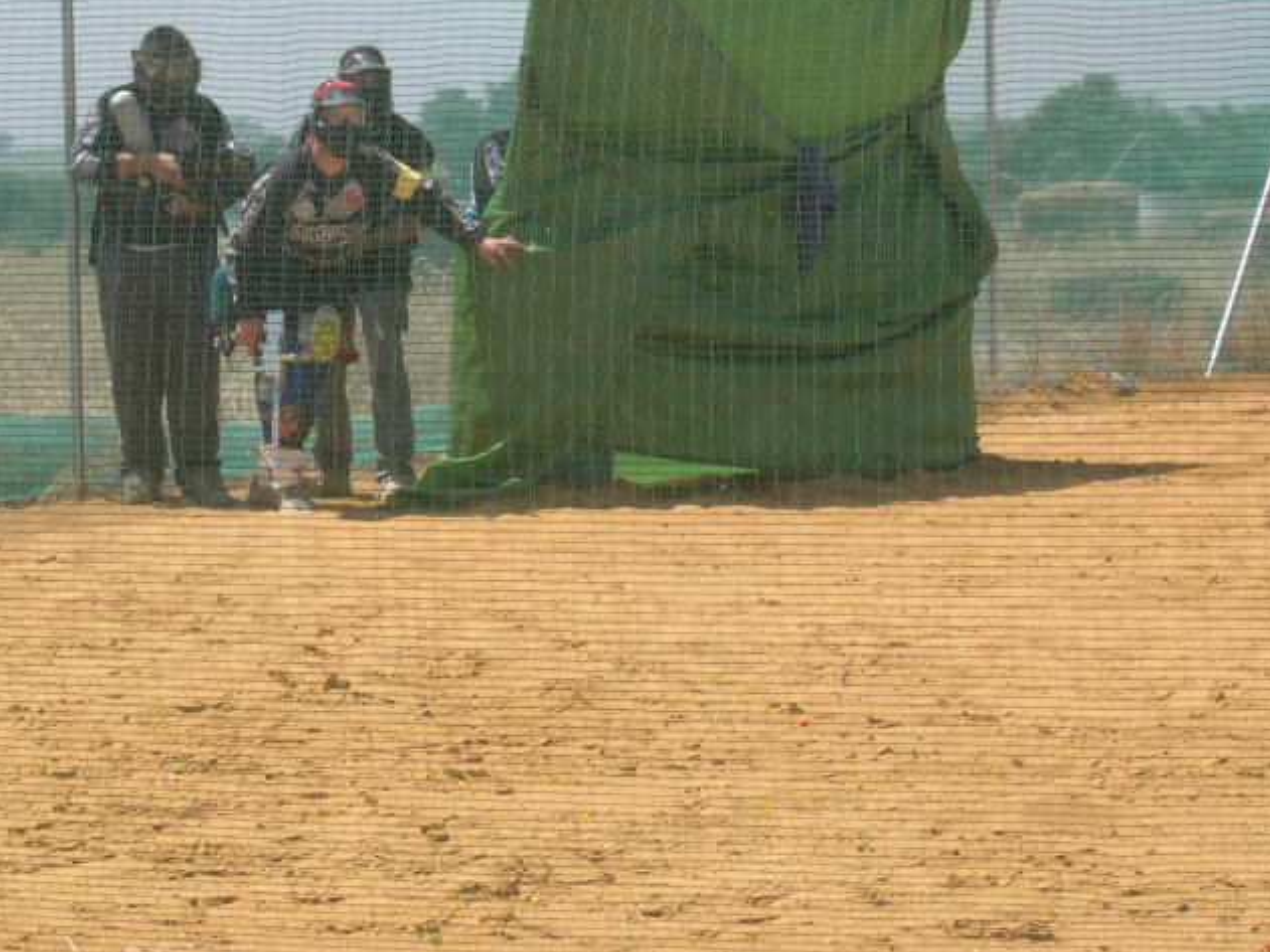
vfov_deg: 8.0
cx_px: 411
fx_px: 6786
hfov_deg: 10.7
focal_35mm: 185
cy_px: 276
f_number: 4.9
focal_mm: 24
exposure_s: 1/492
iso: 100
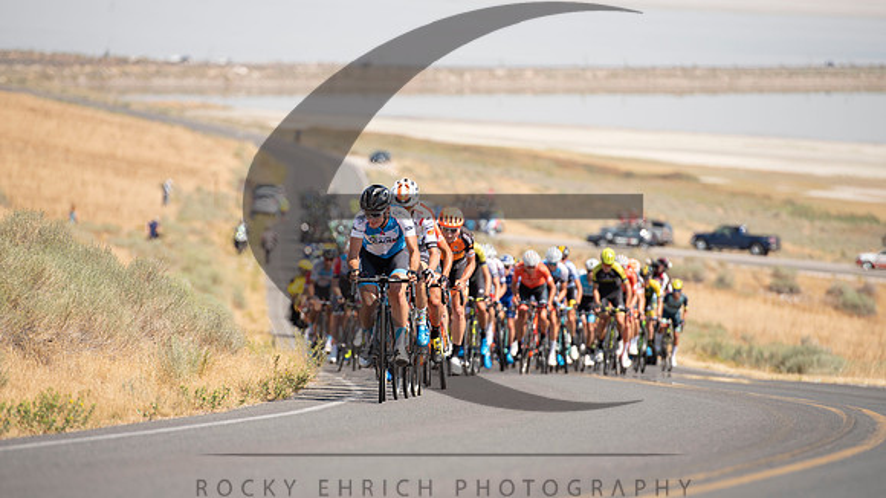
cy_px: 267
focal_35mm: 235
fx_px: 5530
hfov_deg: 9.2
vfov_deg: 5.2
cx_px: 429
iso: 100
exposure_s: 1/1250
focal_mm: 200
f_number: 4
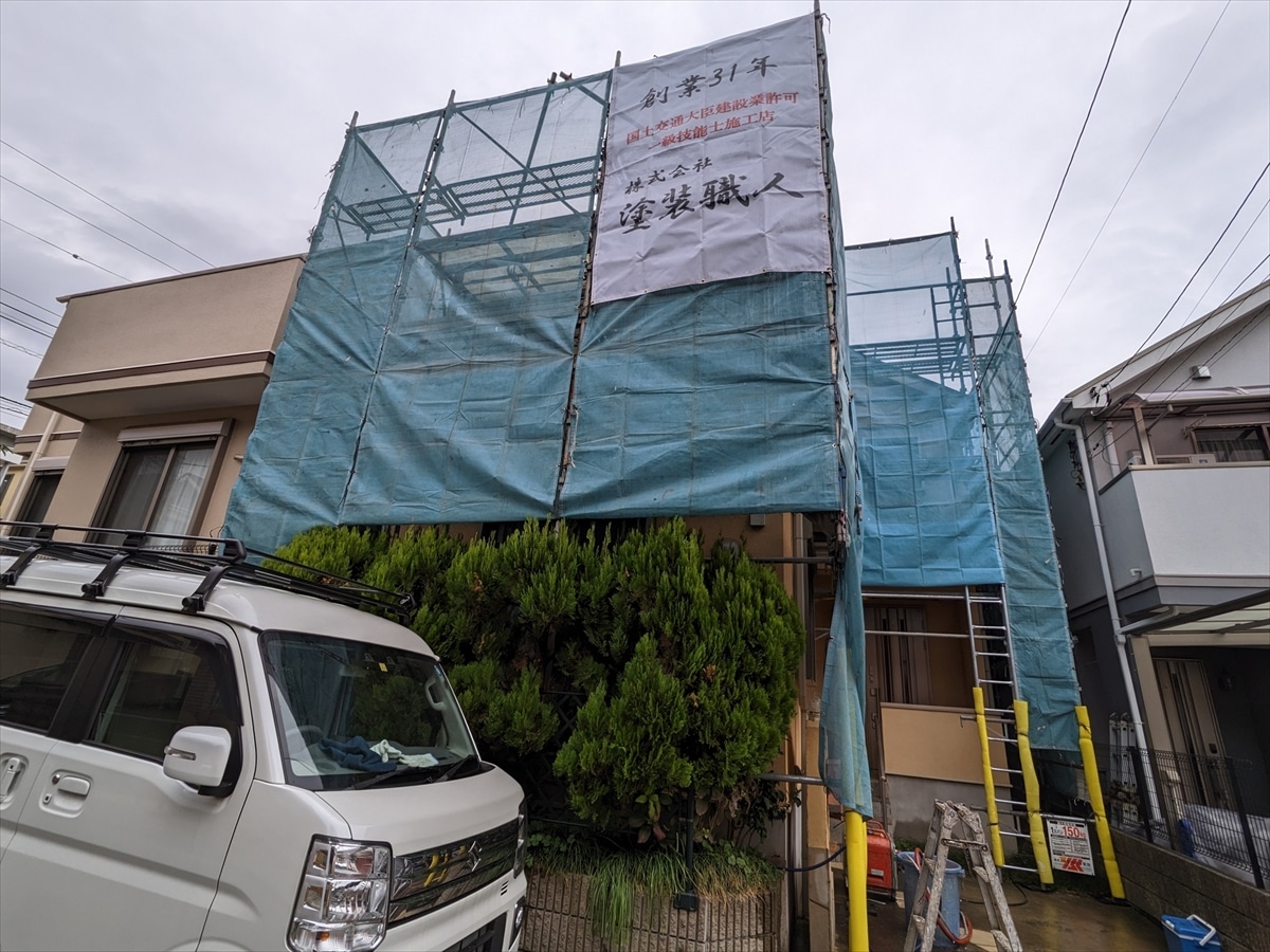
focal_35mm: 16
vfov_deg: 78.1
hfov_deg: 94.5
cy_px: 476
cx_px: 635
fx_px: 587
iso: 34
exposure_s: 1/523
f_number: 2.2
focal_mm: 2.22
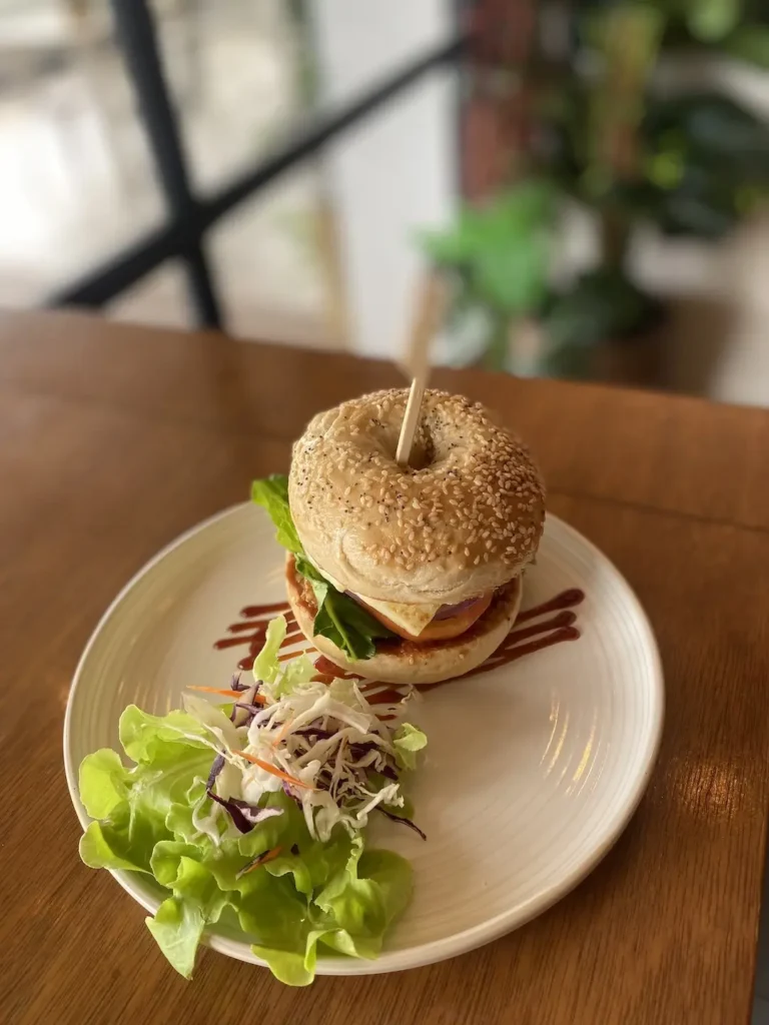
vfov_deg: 67.3
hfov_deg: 53.1
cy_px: 512
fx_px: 770
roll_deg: +6.5
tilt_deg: -38.8
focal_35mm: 26
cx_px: 384
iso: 50
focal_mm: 4.25
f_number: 1.8
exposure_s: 1/122
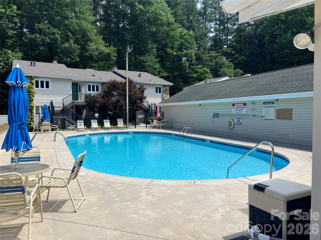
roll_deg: +0.5
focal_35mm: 26
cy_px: 120
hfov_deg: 67.3
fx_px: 241
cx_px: 160
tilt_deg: -1.8
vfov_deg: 53.1
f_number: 1.5
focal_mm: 5.7
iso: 50
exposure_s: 1/3356
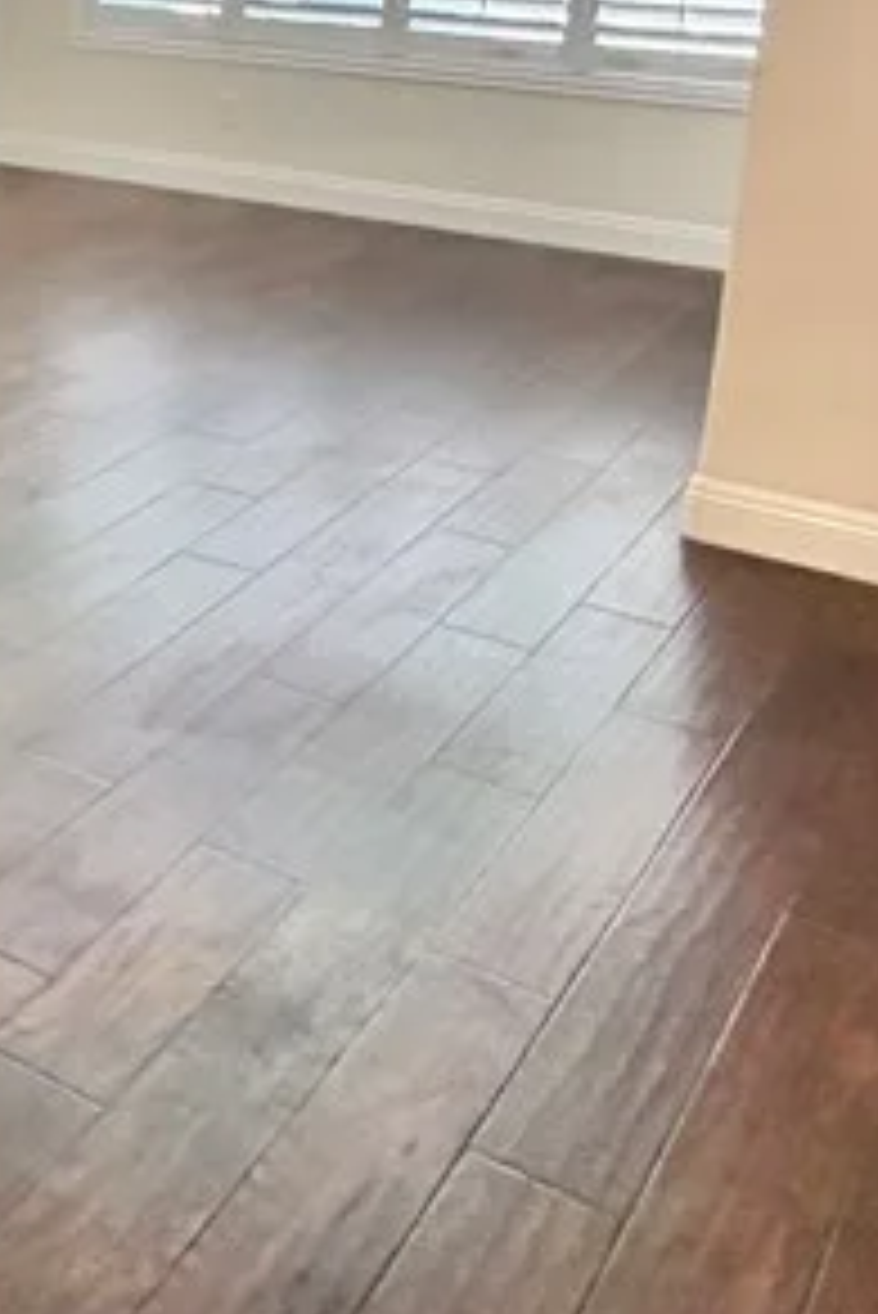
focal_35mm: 51
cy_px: 207
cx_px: -446
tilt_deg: -11.1
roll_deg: +0.9
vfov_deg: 37.1
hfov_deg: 21.9
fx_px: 1863
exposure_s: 1/62
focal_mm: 2.22
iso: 160
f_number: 2.2
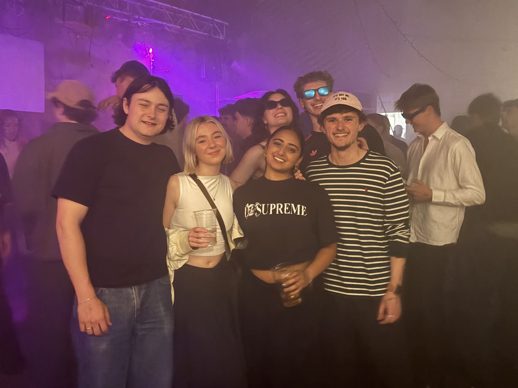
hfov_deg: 55.3
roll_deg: -0.7
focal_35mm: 33
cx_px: 254
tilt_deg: -2.8
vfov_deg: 42.9
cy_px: 174
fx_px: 494
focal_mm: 5.96
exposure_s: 1/14
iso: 1250
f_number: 1.6
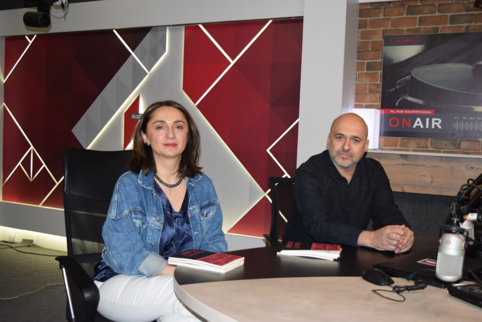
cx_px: 241
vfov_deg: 31.9
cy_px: 161
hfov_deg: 46.4
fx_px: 562
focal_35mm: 42
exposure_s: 1/80
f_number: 4.2
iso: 800
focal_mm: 28
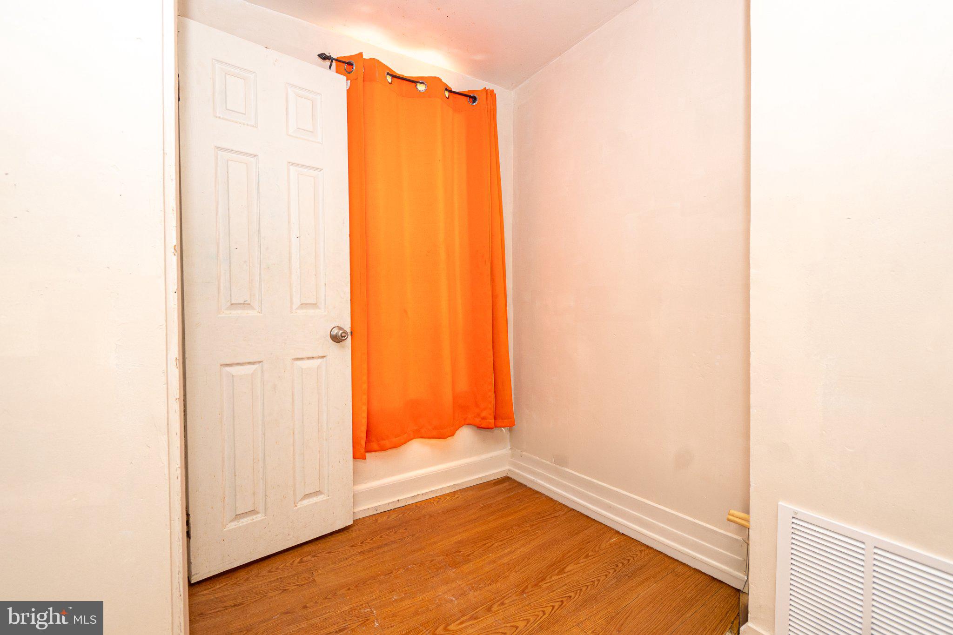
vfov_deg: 77.3
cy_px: 318
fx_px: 397
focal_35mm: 15
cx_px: 476
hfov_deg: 100.4
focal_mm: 10
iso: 320
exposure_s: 1/30
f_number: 4.5
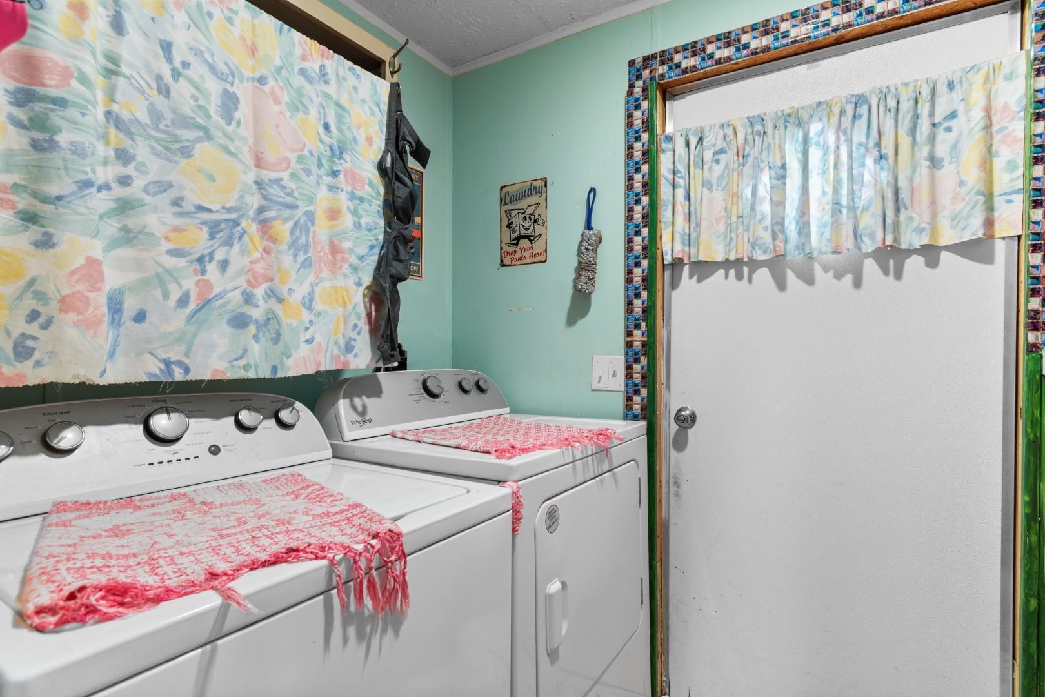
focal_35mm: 17
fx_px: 493
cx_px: 522
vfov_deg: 70.4
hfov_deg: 93.3
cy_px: 348
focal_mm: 11.5
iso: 100
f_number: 4.8
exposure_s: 1/3
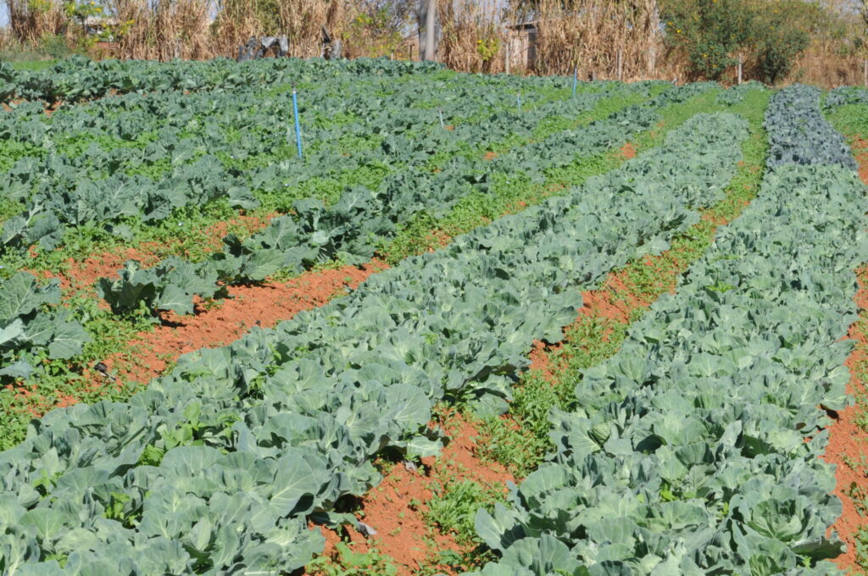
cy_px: 288
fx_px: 2528
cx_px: 434
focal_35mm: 105
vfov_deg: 13.0
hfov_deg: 19.5
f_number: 9
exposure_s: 1/250
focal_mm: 70
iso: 320
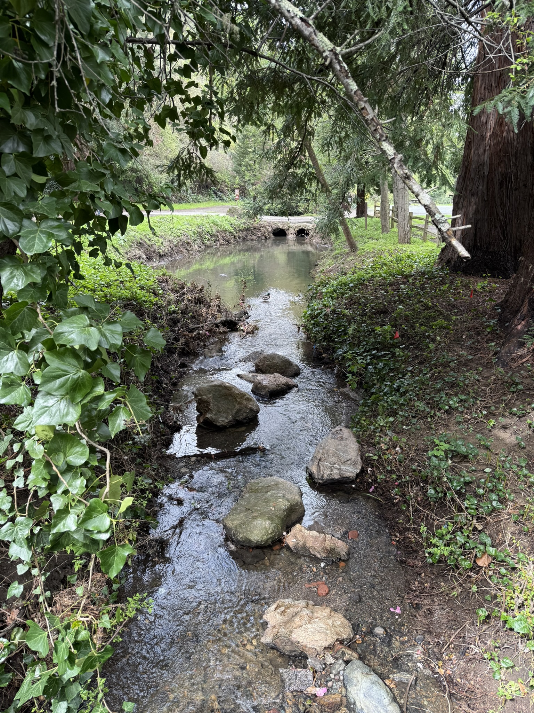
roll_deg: -0.7
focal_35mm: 24
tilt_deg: -18.7
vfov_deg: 71.6
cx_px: 267
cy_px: 356
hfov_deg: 56.8
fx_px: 494
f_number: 1.78
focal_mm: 6.76
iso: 50
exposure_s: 1/141
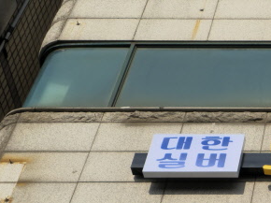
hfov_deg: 14.2
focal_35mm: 127
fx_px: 993
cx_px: 445
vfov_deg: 11.3
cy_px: 277
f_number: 1.7
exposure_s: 1/1311
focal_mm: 6.3
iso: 10
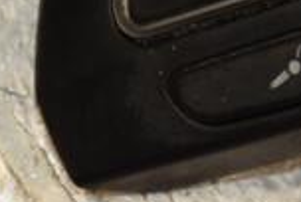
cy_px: -151
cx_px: 450
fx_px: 5194
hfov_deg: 3.3
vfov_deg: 2.2
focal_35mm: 620
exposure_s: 1/200
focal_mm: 105
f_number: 6.3
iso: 800
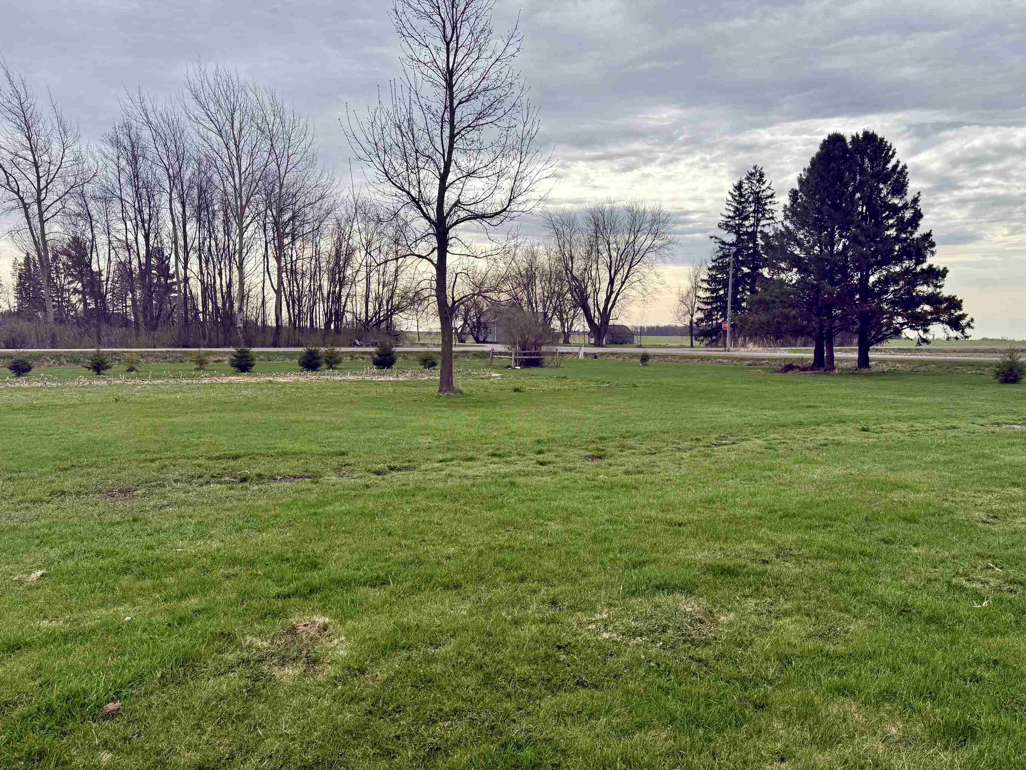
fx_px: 800
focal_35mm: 27
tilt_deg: -4.5
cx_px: 576
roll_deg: -0.6
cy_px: 403
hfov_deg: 65.1
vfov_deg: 51.3
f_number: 1.78
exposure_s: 1/4405
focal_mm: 6.76
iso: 100
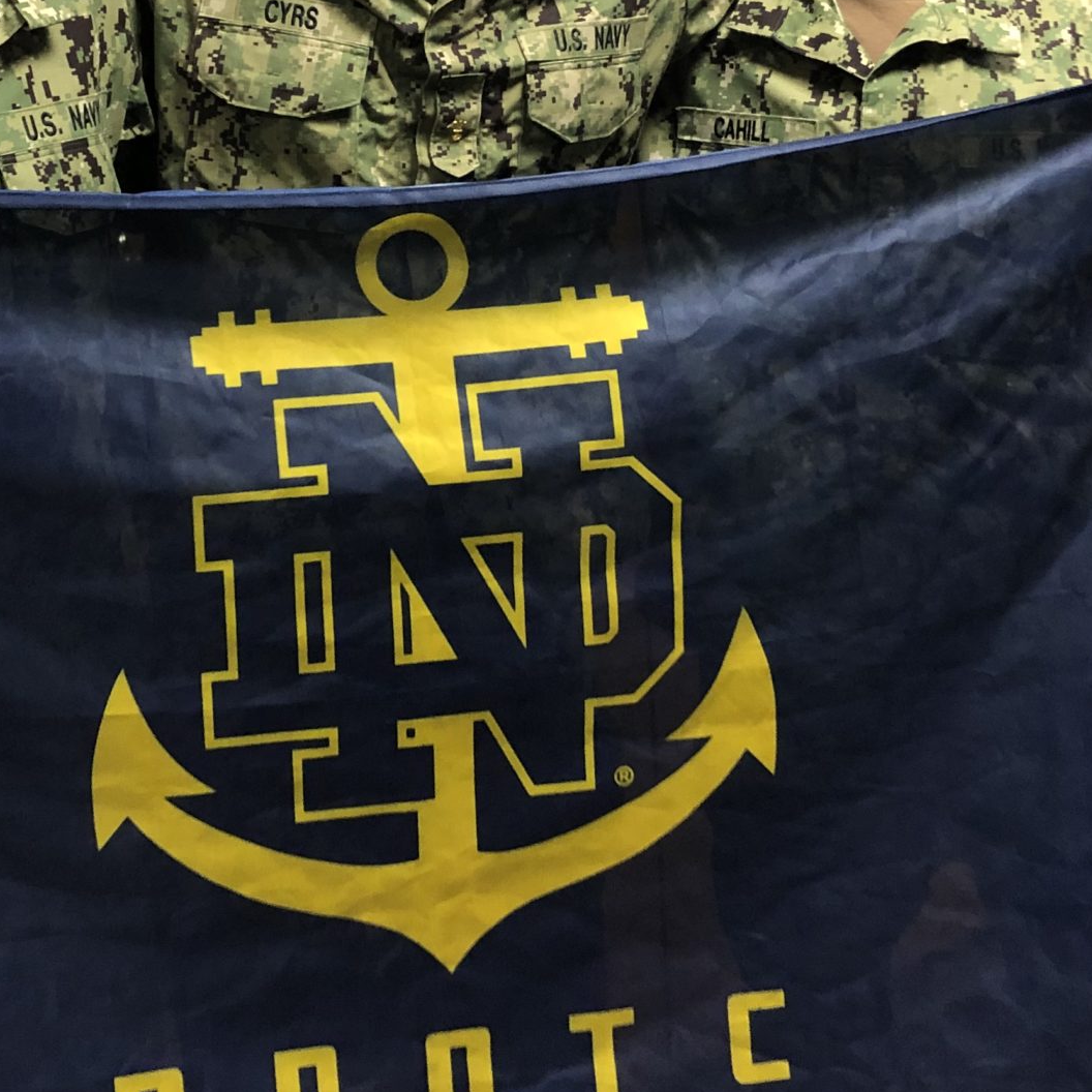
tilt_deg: -7.4
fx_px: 2141
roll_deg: +2.3
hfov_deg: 28.5
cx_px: 392
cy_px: 295
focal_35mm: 60
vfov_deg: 28.3
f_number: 1.8
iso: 80
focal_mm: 3.99
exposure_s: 1/15
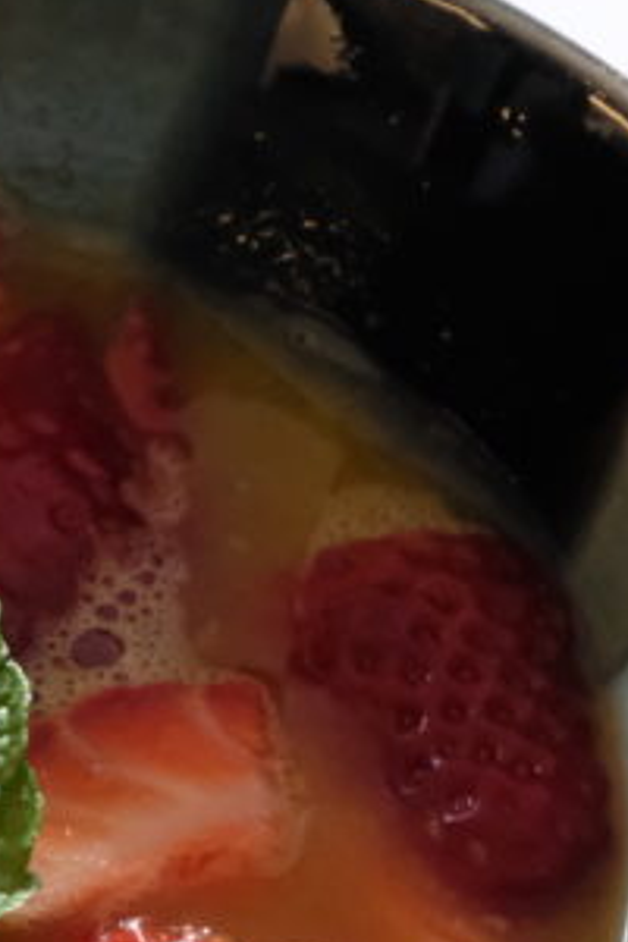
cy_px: 559
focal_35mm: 165
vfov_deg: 12.4
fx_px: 4317
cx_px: -198
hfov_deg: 8.2
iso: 6400
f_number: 9
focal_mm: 28.9
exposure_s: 1/45
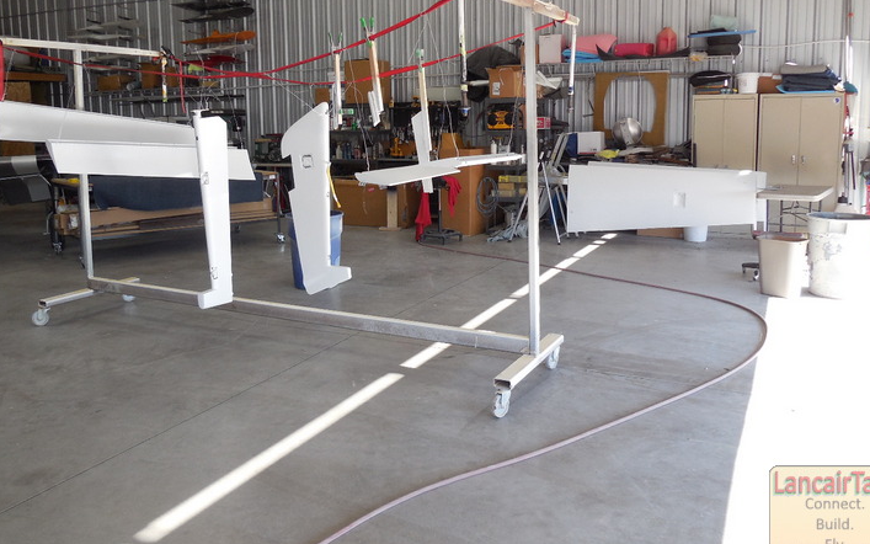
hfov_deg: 62.8
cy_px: 207
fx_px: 711
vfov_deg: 41.6
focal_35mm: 30
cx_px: 409
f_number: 3.1
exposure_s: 1/100
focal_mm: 4.5
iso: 125
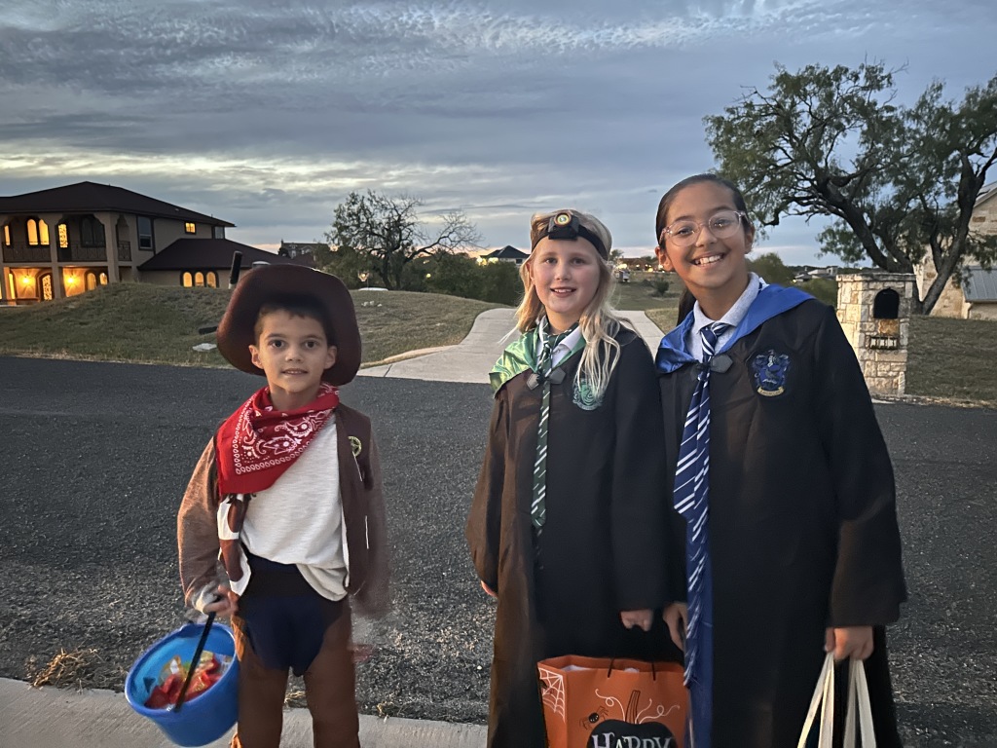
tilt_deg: -8.0
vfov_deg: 56.8
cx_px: 498
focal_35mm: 24
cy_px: 374
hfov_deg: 71.6
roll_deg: +0.0
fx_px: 691
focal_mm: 6.86
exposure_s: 1/15
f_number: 1.78
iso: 2500
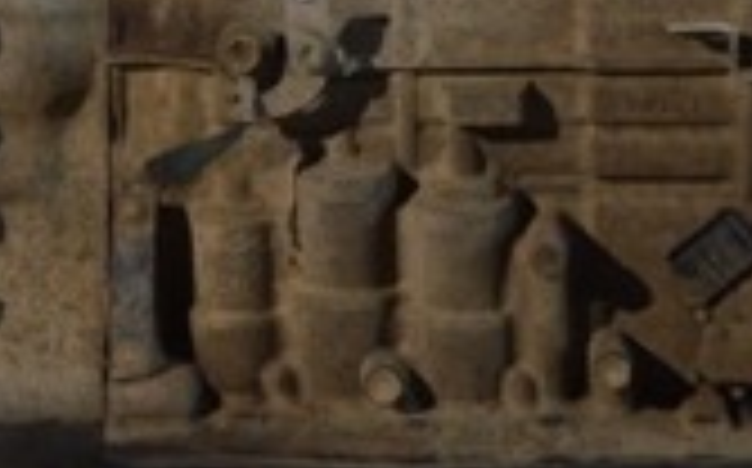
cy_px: -83
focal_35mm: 158
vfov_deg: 8.2
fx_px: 3234
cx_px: 477
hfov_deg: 13.3
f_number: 4
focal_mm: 27
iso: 400
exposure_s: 1/30
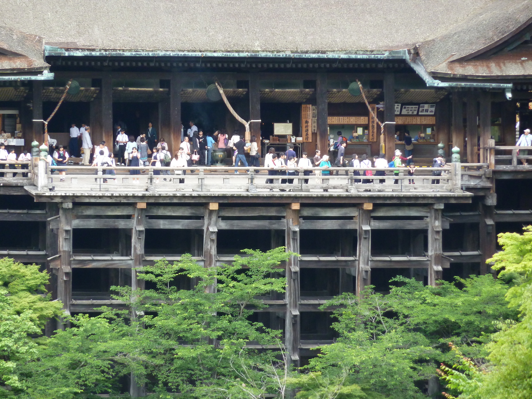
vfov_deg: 5.0
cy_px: 200
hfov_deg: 6.6
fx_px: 4611
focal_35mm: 300
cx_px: 266
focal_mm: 49.2
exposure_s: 1/60
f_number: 4.9
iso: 200
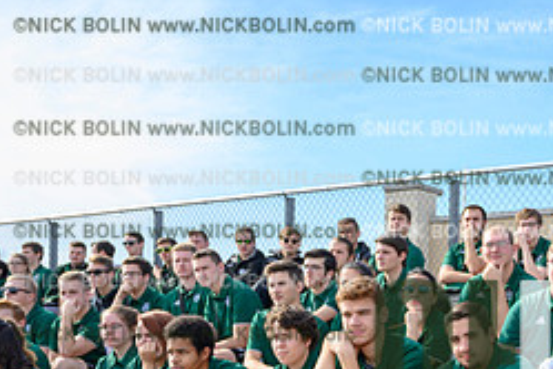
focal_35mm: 56
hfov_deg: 33.2
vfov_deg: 23.0
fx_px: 860
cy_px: 386
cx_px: 531
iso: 125
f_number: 4
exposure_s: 1/500
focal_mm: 24
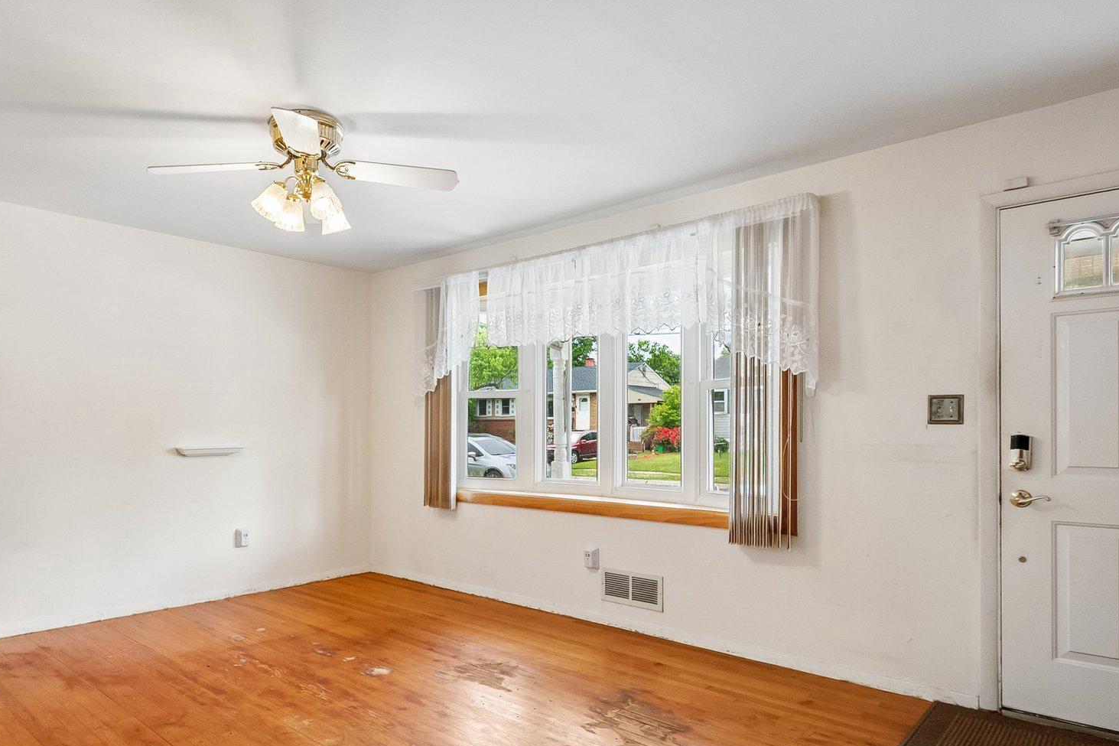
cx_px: 430
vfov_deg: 58.8
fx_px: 653
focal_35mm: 21
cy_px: 464
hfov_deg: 79.9
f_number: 5.6
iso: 400
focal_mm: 10
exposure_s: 1/50
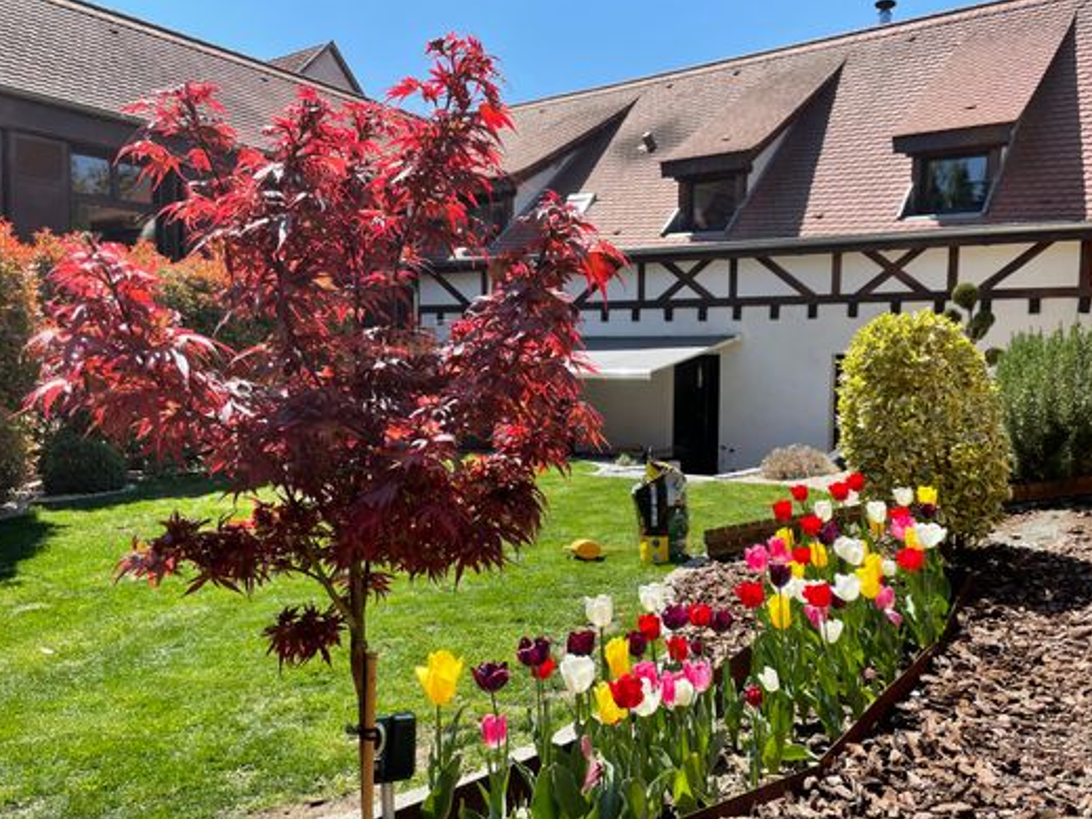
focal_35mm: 30
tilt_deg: -5.1
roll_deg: -1.0
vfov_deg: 46.7
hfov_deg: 59.8
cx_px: 598
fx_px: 946
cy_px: 462
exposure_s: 1/1553
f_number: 1.6
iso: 32
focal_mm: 4.2
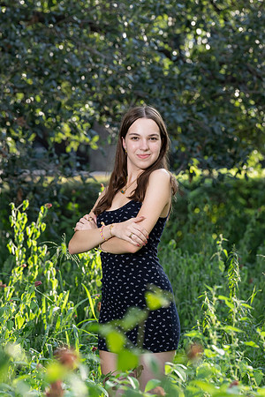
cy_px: 198
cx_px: 132
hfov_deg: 7.4
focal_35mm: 185
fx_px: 2043
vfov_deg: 11.1
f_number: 8
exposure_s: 1/200
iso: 640
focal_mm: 185
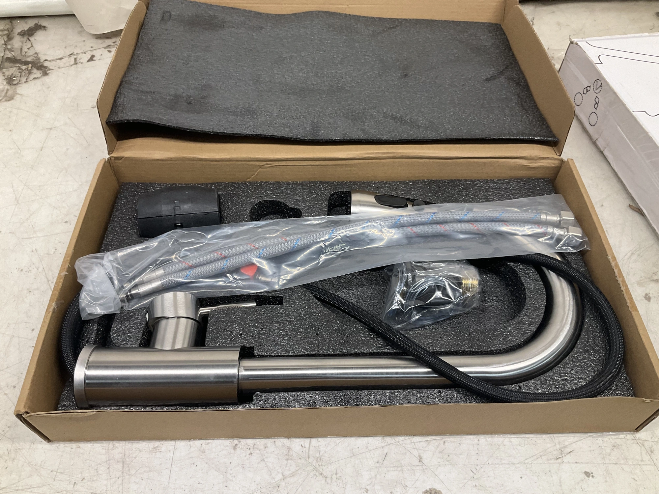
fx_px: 552
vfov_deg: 48.2
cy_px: 247
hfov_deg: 61.7
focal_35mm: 29
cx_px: 330
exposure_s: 1/120
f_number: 1.8
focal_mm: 3
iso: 64
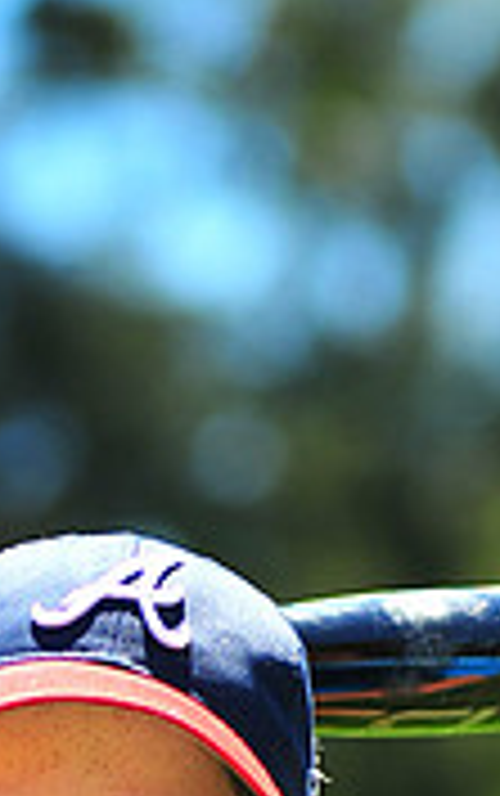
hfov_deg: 2.2
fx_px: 13050
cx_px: 113
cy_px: 1214
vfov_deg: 3.5
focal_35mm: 600
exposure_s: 1/640
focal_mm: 180
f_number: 5
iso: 200
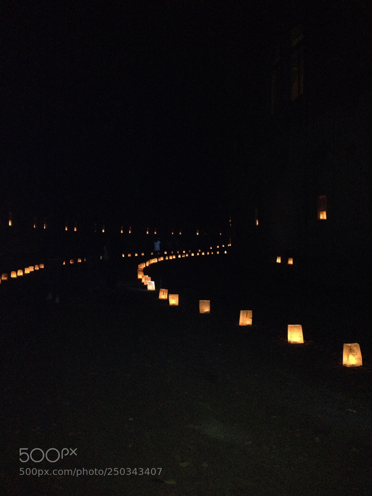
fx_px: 502
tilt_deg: -1.0
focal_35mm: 35
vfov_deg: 52.6
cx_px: 186
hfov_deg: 40.7
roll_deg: -1.2
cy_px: 248
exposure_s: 1/16
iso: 800
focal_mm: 4.28
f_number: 2.4
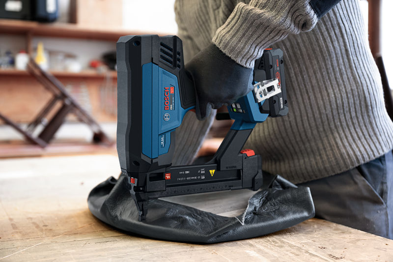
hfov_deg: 45.4
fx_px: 469
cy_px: 131
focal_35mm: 43
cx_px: 196
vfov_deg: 31.2
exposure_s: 1/125
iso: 1250
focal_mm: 43
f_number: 3.2
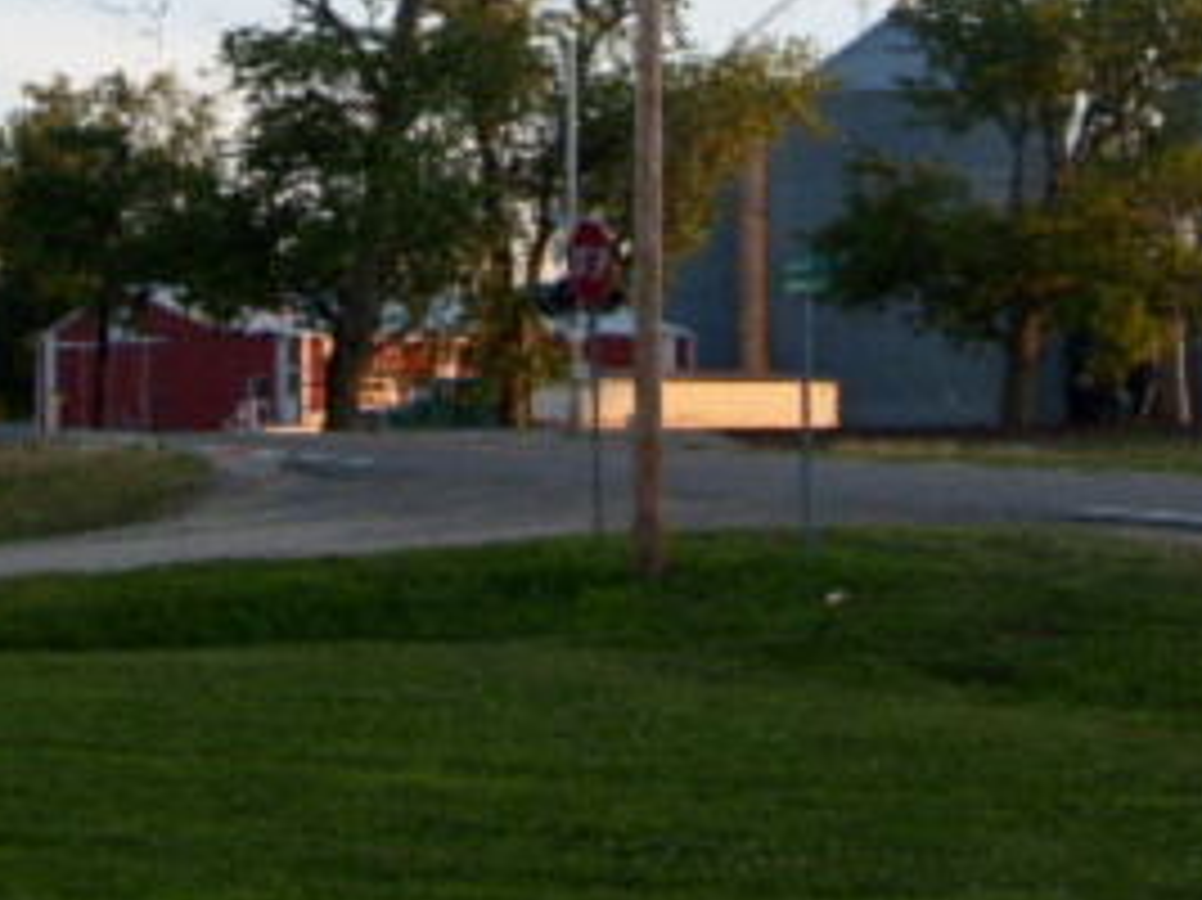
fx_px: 2915
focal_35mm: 84
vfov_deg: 17.0
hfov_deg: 23.1
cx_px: 338
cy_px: -90
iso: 80
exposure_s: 1/60
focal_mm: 5.8
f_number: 7.1
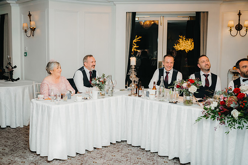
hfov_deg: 45.0
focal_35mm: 43
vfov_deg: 31.1
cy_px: 73
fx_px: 297
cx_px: 96
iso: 400
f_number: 2
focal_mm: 35
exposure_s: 1/200
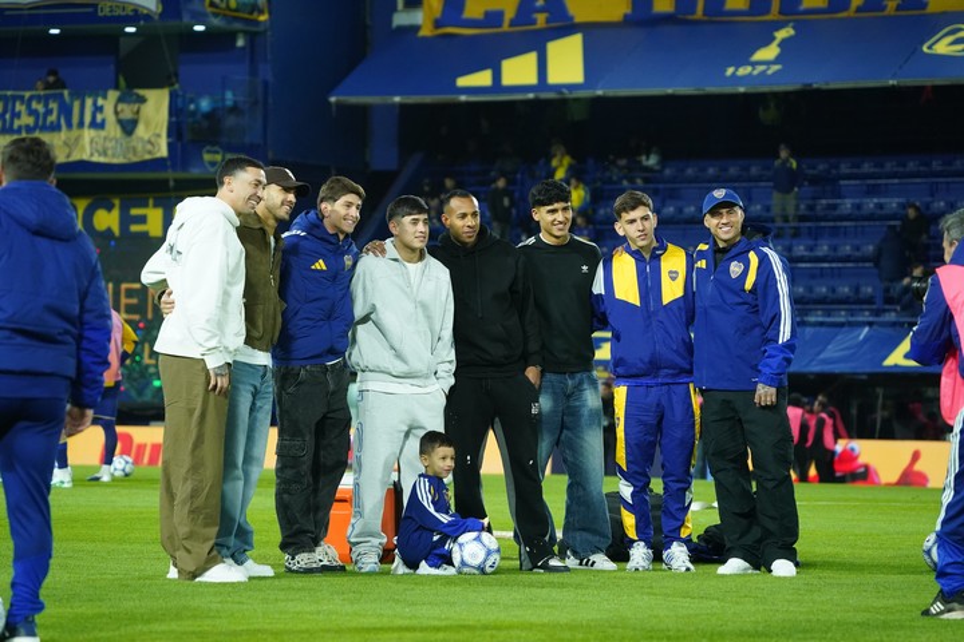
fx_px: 4605
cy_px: 321
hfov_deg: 11.9
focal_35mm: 172
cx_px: 482
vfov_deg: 8.0
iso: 5000
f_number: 5.6
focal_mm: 172
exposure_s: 1/1000
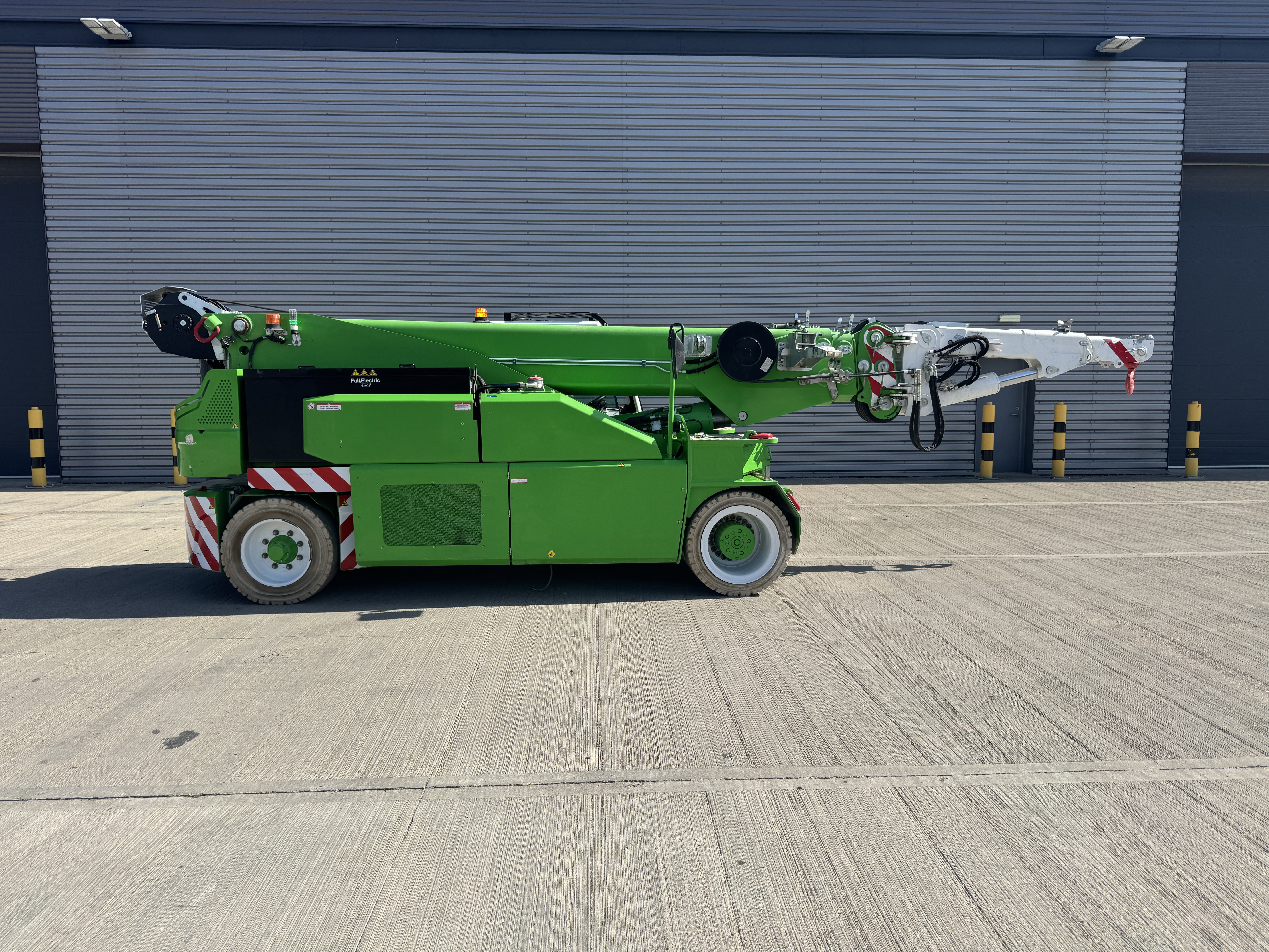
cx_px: 634
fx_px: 880
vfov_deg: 56.8
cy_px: 476
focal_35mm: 24
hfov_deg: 71.6
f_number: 1.78
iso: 80
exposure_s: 1/2833
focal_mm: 6.76
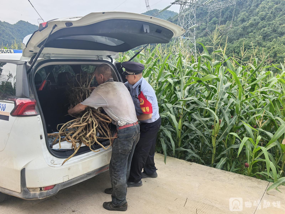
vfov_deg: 51.4
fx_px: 222
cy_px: 107
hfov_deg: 65.3
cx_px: 142
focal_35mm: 27
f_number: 2
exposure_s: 1/1057
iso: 50
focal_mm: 6.98
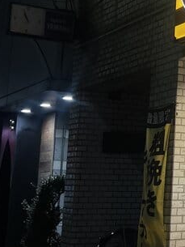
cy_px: 93
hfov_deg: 15.6
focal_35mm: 86
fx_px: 612
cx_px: 288
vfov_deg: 22.7
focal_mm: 5.7
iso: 125
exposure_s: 1/100
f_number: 1.5
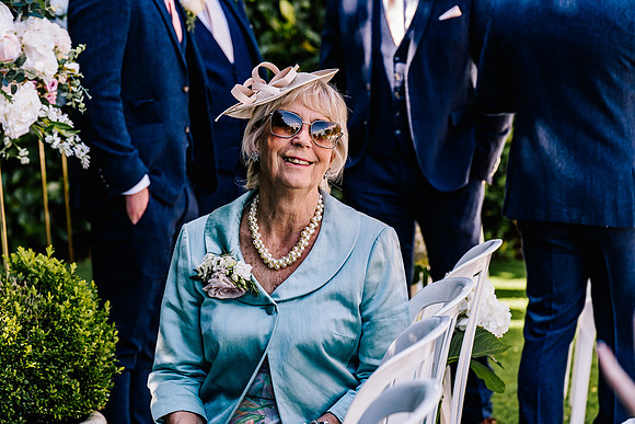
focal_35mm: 106
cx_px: 318
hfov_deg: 19.3
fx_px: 1870
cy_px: 212
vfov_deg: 12.9
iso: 320
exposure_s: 1/200
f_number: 5
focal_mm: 106
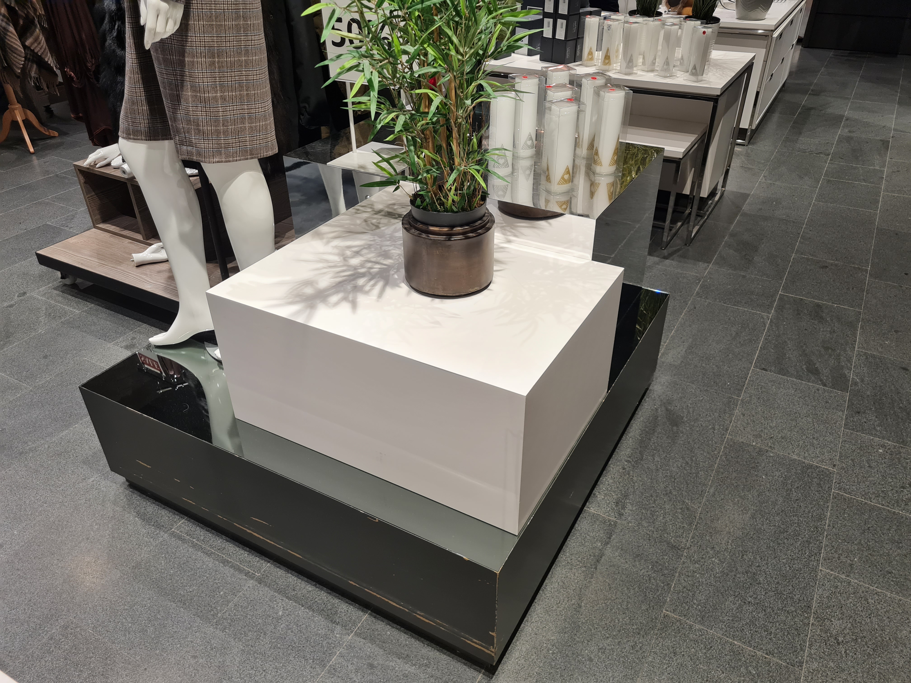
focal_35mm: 26
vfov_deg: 53.1
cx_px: 456
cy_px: 342
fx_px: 684
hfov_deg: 67.3
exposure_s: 1/100
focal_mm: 5.4
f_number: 1.8
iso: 125
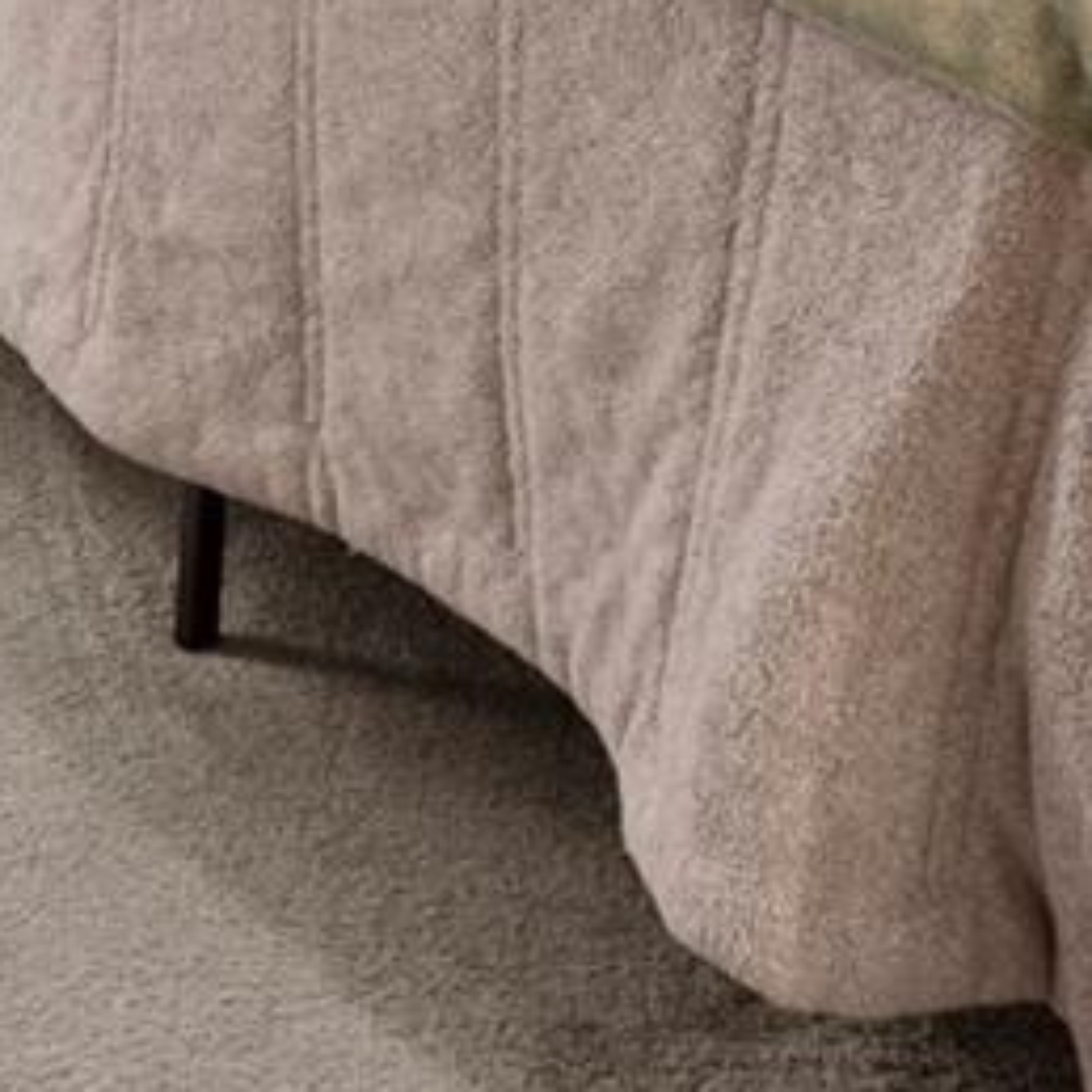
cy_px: -873
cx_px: 152
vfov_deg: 17.0
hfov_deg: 20.3
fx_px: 2998
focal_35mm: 84
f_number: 8
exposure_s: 2.5
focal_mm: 16
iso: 100
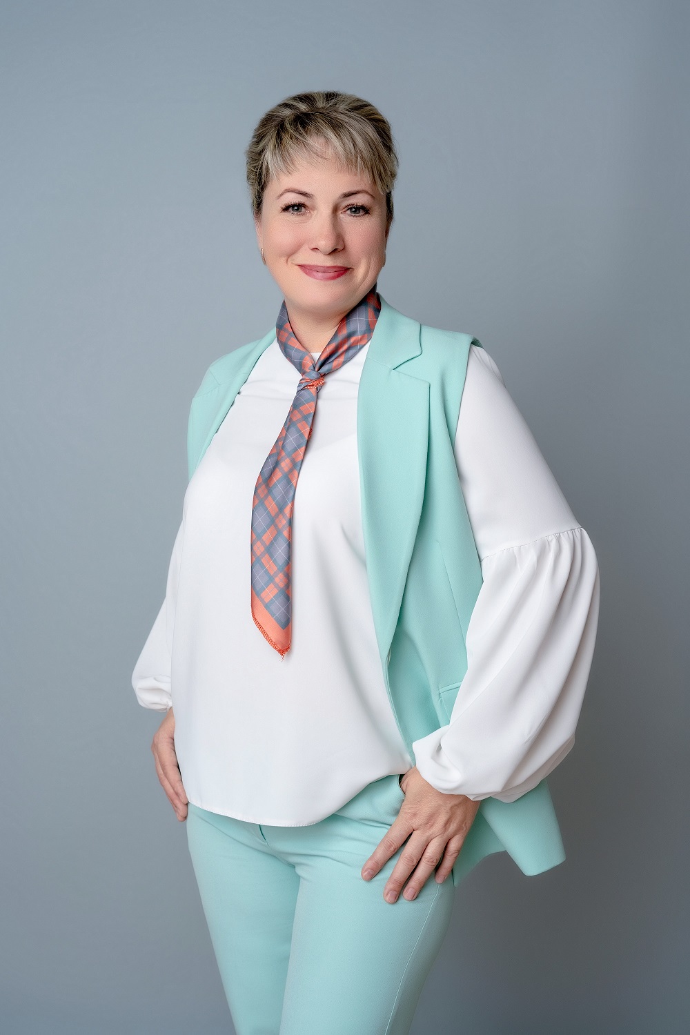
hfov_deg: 27.0
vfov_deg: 39.6
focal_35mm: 50
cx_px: 345
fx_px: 1437
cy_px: 518
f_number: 5.6
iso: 100
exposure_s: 1/160
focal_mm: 50
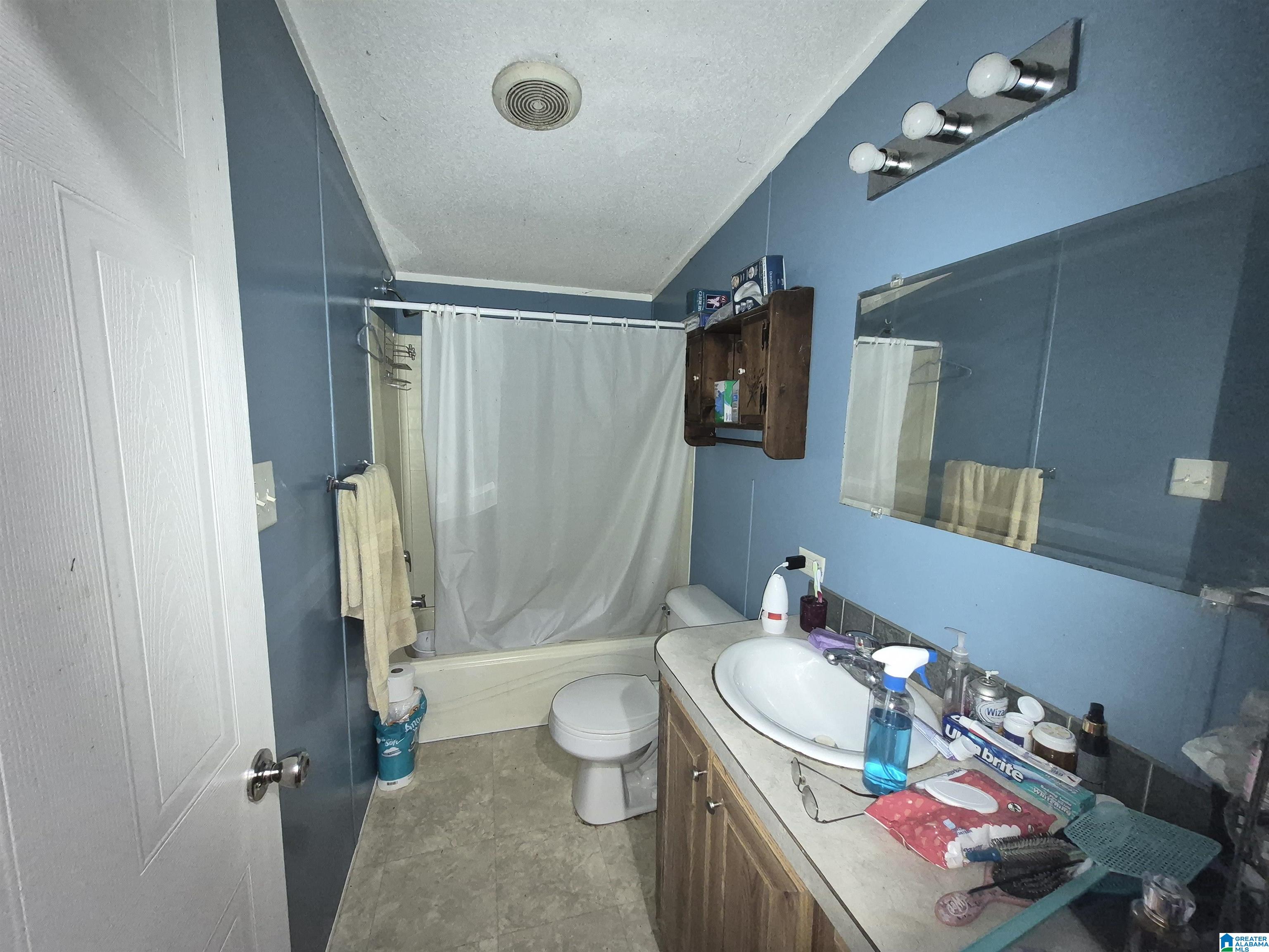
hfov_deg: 106.2
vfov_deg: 89.9
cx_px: 634
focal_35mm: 13
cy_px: 476
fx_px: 477
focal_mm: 1.74
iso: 400
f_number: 2.2
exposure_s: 1/30
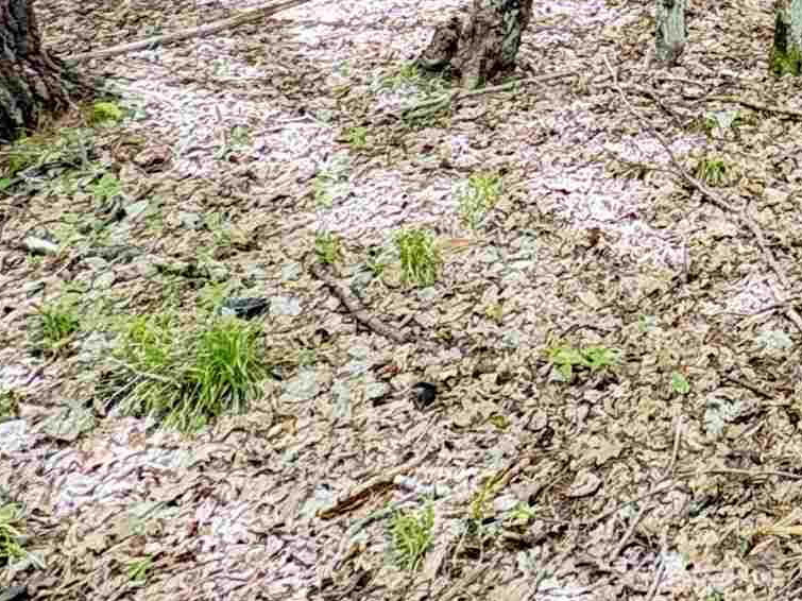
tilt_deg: +3.5
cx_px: 961
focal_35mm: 57
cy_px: -297
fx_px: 1320
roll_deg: -0.8
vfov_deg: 21.5
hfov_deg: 29.2
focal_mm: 2.22
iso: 200
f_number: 2.2
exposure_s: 1/99
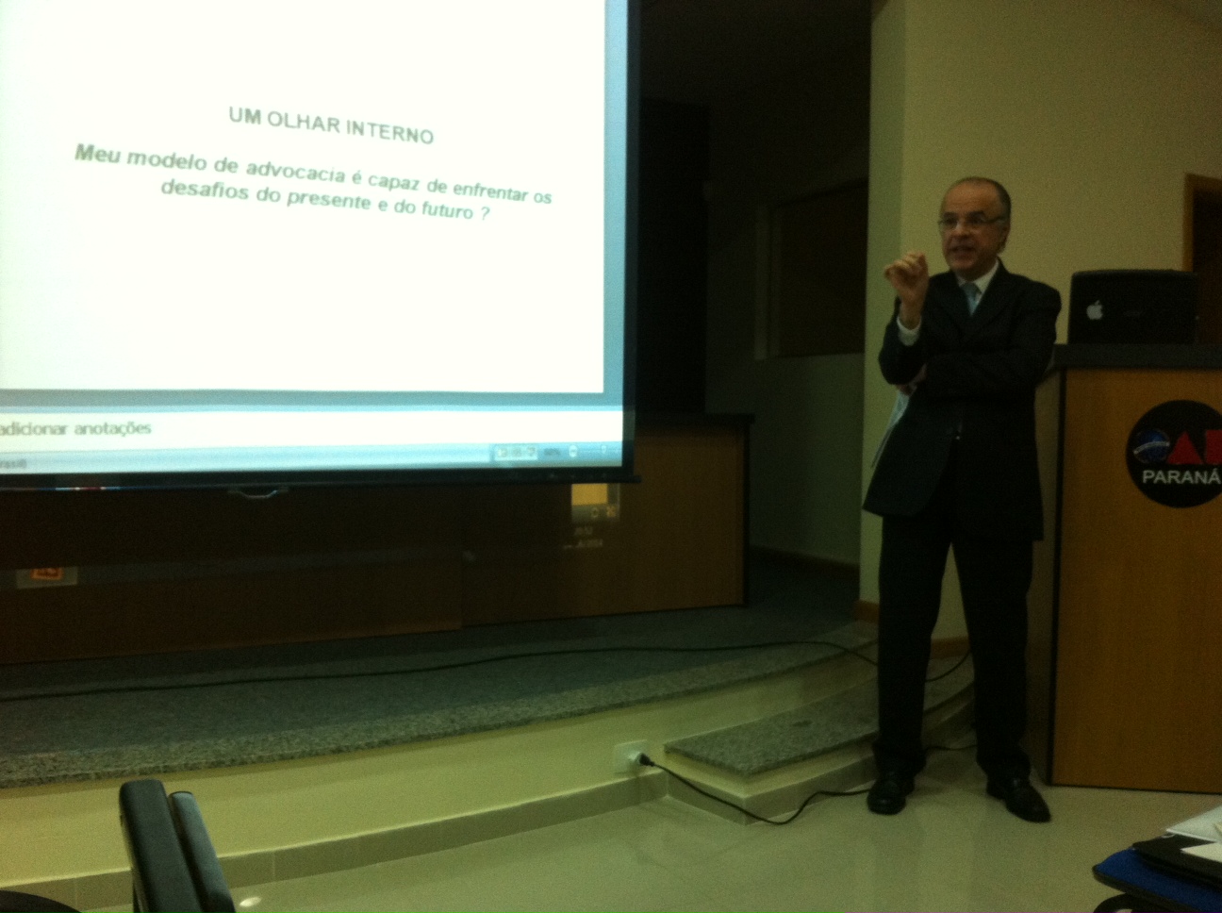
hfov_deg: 52.7
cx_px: 611
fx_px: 1234
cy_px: 456
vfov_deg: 40.6
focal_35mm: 35
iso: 200
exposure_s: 1/15
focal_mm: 3.85
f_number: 2.8
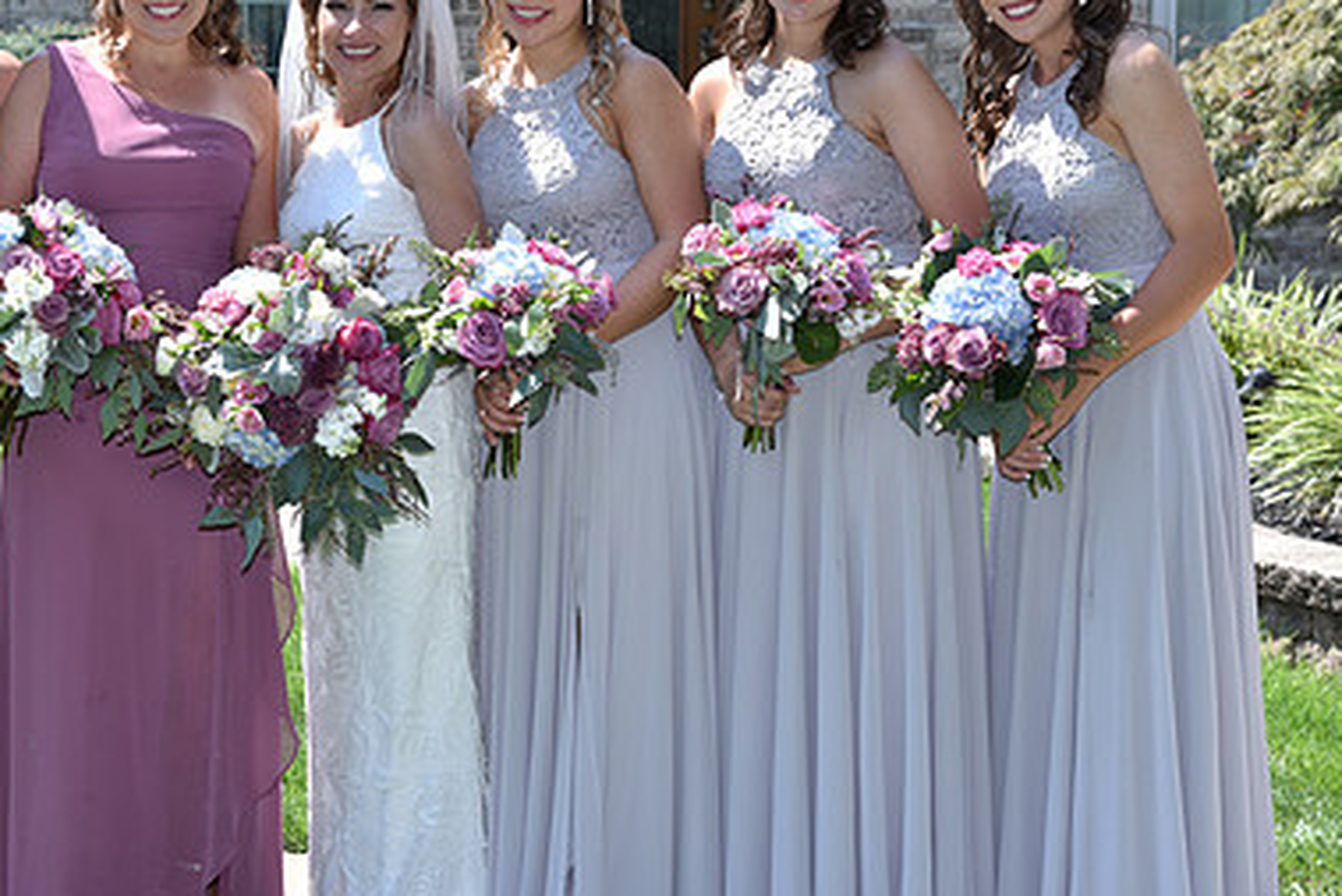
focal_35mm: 101
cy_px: 395
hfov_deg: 20.1
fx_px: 3766
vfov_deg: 13.6
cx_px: 336
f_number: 5.6
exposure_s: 1/160
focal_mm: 66
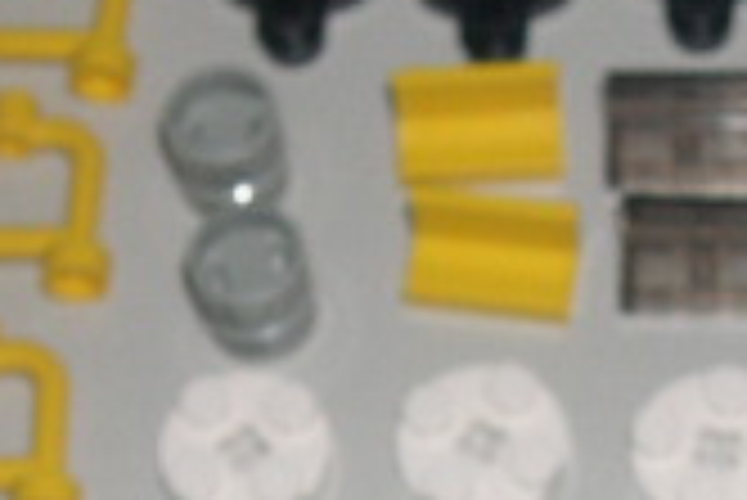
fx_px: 3157
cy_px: 509
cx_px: 675
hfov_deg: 13.4
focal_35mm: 152
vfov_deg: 9.0
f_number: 7.6
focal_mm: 8
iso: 100
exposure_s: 1/60
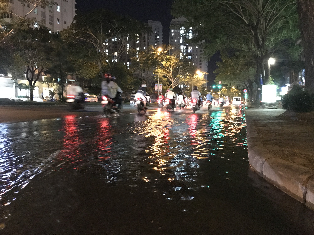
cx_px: 157
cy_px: 118
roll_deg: +1.1
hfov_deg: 63.4
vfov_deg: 49.7
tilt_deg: -2.1
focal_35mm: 28
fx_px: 254
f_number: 1.8
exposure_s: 1/4
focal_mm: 3.99
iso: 320
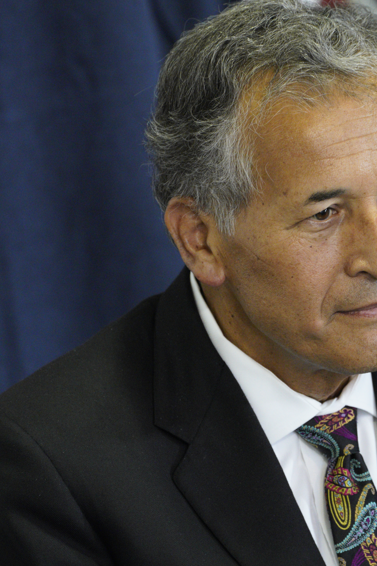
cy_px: 283
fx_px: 7006
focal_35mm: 446
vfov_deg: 4.6
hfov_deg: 3.1
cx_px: 339
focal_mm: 297
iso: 6400
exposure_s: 1/100
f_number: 5.6
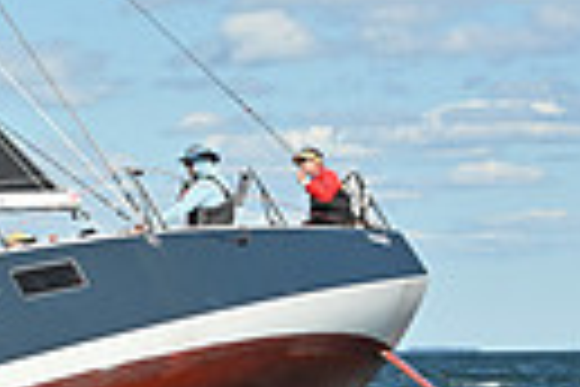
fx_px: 5075
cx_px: -216
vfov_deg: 4.4
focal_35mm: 315
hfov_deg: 6.5
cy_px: 155
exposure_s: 1/1250
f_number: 9
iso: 320
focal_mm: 70
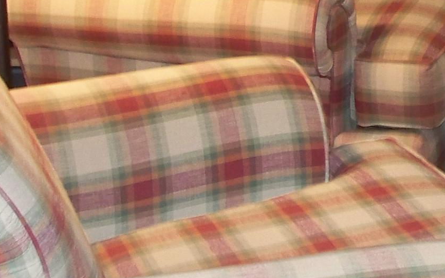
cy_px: -119
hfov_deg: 14.8
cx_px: 541
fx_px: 1649
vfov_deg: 9.4
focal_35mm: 136
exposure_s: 1/30
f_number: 2.8
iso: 200
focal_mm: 7.54
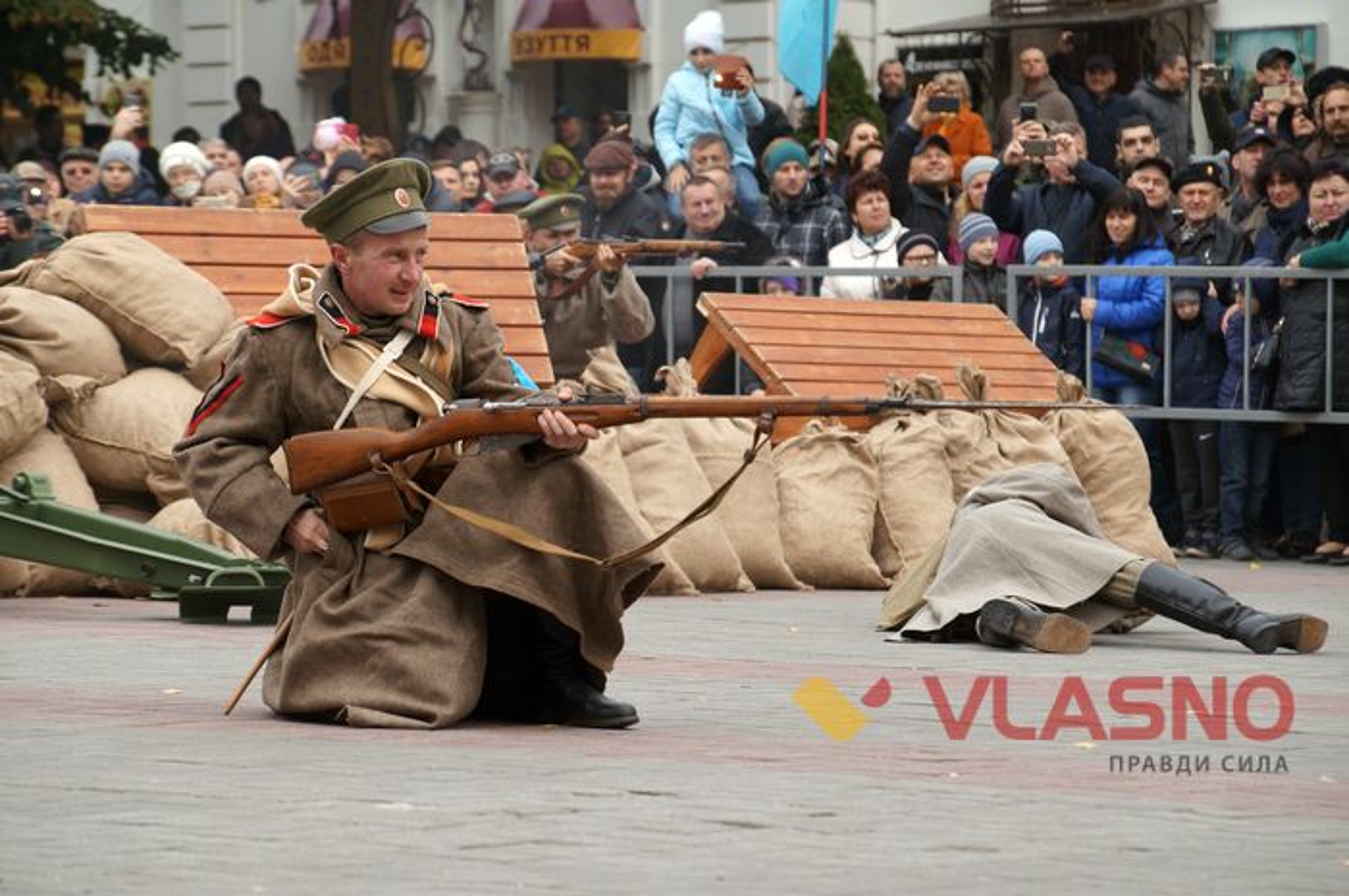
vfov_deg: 8.3
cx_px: 674
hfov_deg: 12.5
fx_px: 6176
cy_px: 448
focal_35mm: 165
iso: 160
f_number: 5.6
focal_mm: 110
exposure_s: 1/200
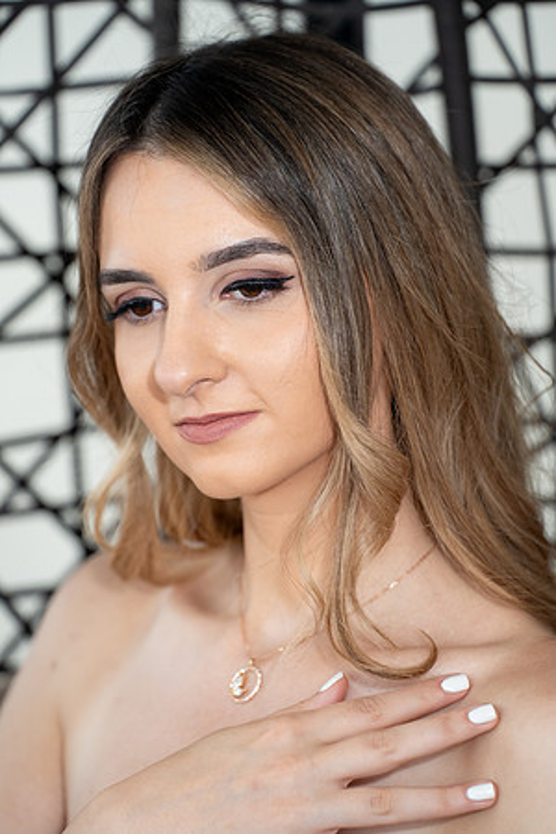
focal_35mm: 180
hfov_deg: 7.6
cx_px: 278
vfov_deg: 11.4
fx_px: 4170
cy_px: 417
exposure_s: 1/400
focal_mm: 180
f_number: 3.5
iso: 2500
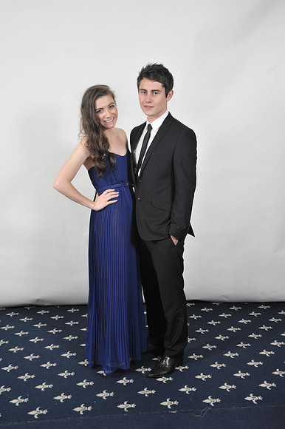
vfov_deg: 48.5
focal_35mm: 40
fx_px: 476
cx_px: 142
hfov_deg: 33.4
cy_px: 214
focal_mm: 40
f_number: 7.1
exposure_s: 1/160
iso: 1000
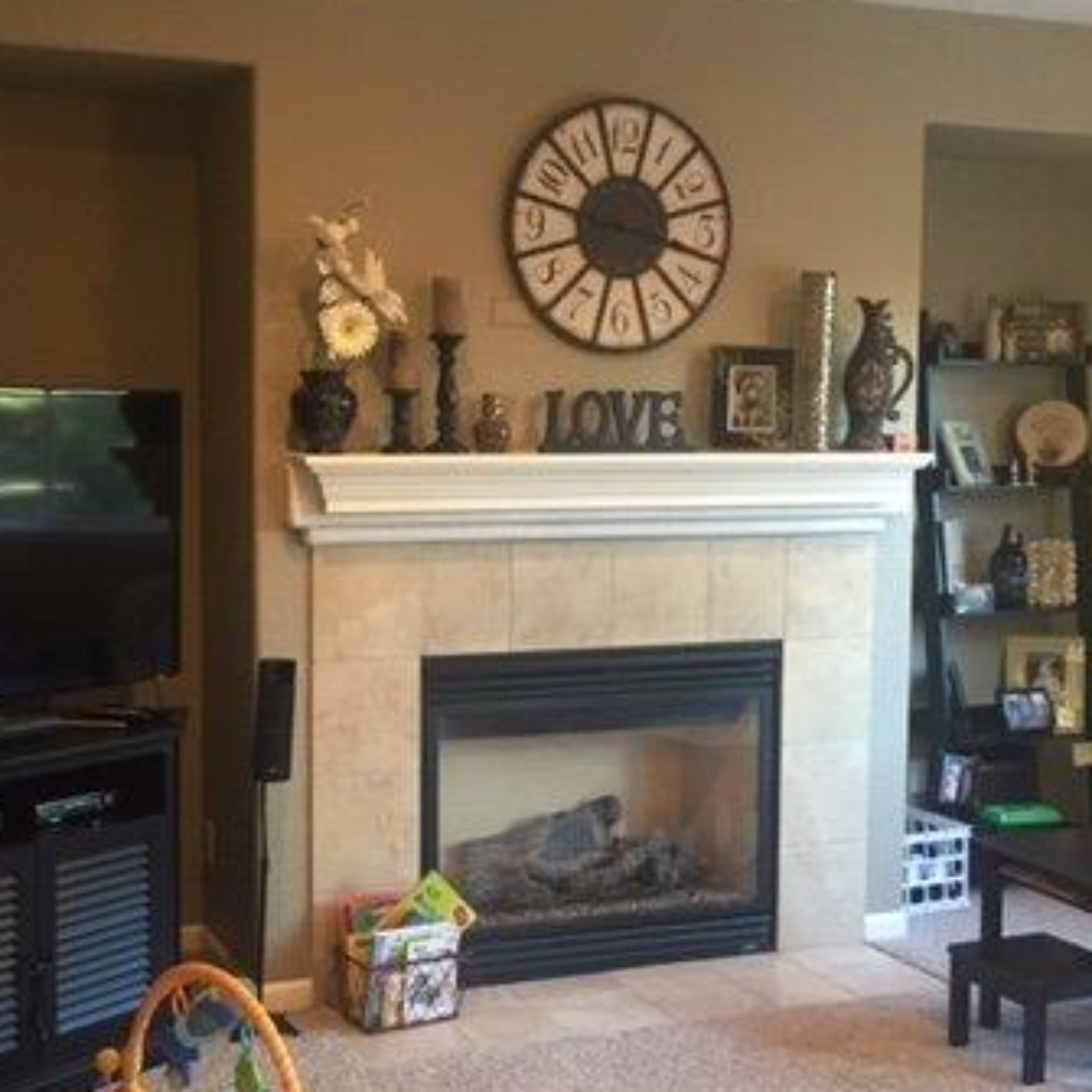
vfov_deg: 34.7
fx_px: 1749
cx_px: 473
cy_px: 580
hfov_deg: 34.6
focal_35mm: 49
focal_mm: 4.15
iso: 200
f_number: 2.2
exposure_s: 1/30
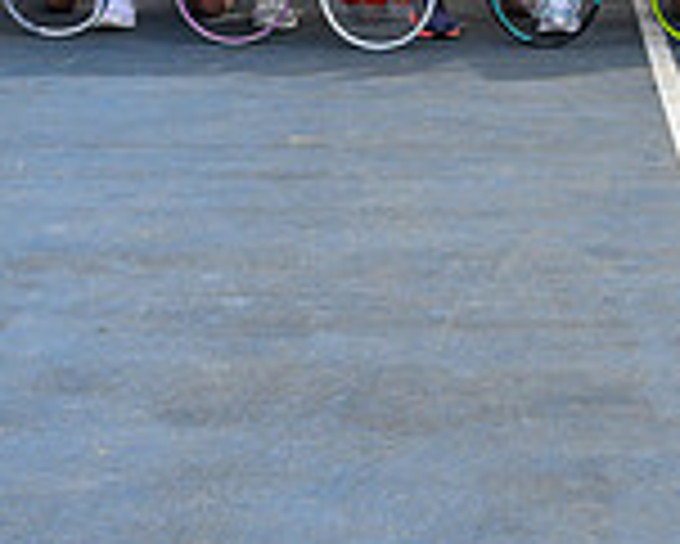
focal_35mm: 133
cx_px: 539
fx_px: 2678
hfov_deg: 14.4
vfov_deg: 11.3
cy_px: -187
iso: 64
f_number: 8
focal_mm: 28.5
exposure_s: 1/125
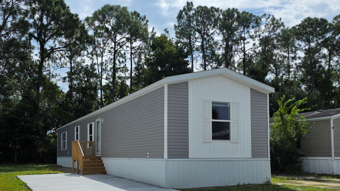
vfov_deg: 43.8
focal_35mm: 26
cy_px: 126
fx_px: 234
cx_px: 175
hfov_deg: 71.9
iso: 50
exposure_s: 1/7944
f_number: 1.7
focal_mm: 6.3
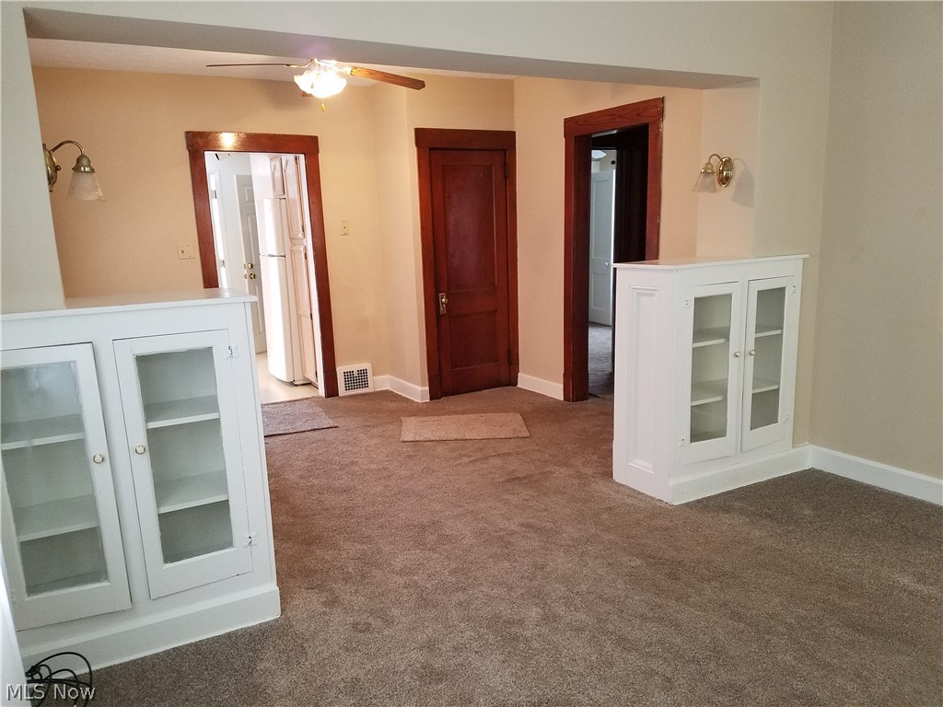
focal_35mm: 26
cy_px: 354
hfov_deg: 67.3
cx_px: 472
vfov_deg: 53.1
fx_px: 708
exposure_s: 1/17
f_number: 1.7
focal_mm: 4.2
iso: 200
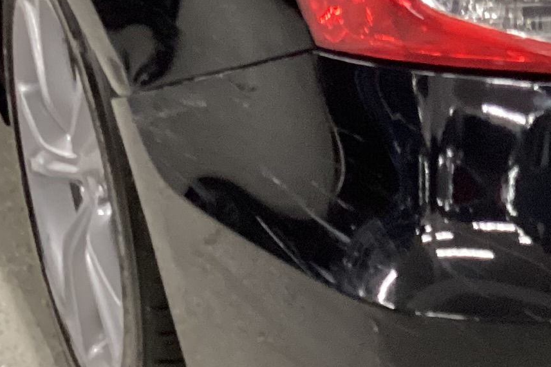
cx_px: 646
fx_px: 1882
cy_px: -151
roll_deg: +1.4
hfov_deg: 16.1
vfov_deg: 10.8
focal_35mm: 123
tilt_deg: -20.1
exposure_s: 1/30
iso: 400
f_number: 2.4
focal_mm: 3.3
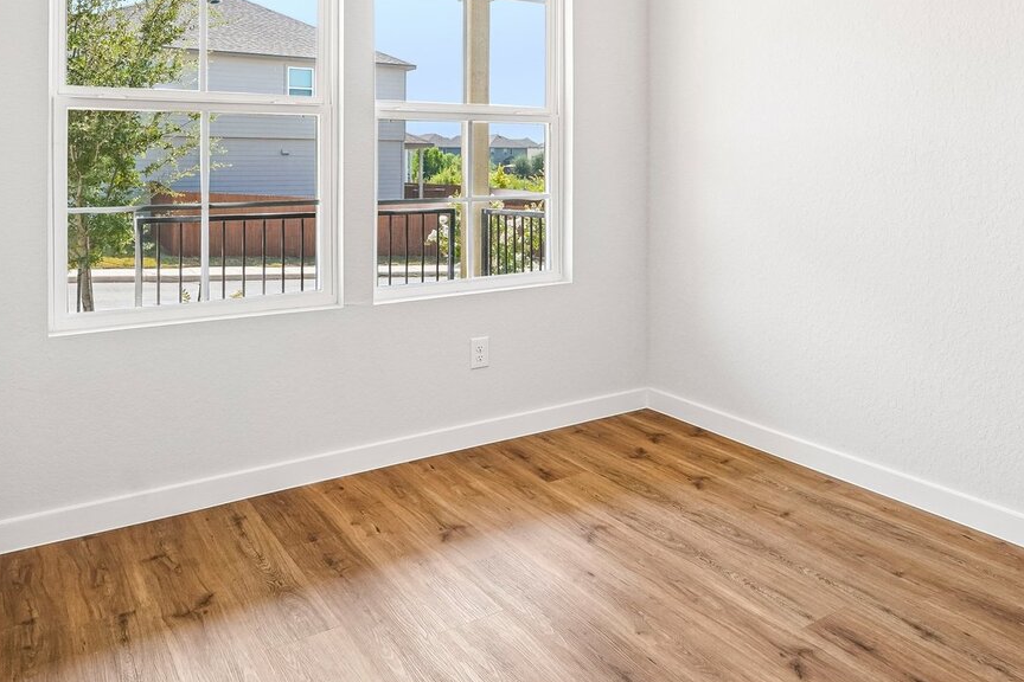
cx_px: 677
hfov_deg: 59.1
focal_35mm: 31
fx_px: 880
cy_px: 156
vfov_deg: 41.0
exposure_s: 1/30
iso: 125
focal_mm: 16.5
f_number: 8
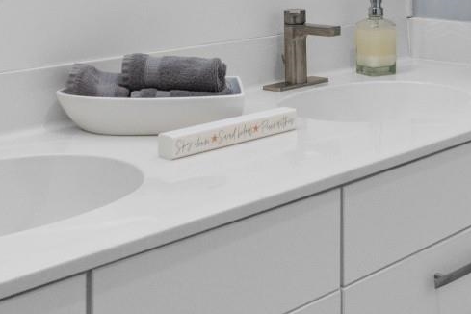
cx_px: 313
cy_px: -82
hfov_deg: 31.6
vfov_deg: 20.0
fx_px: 824
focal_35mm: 63
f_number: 5
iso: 100
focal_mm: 13
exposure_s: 1/5
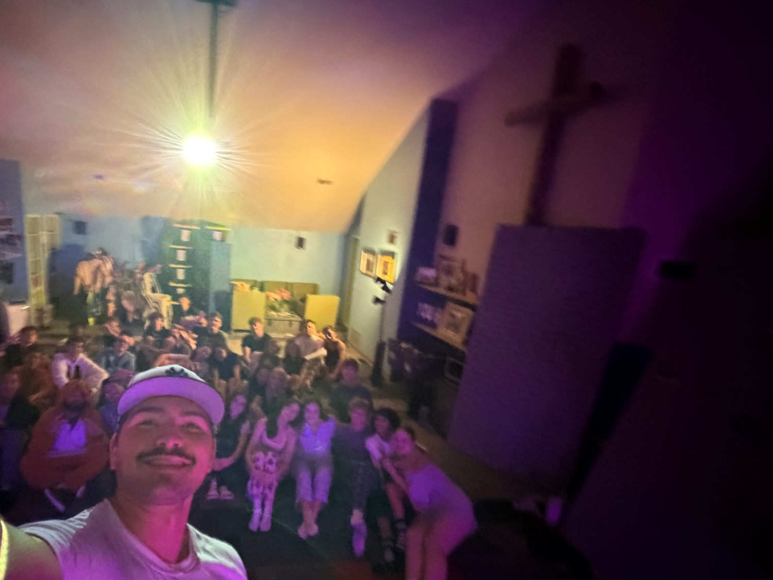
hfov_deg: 82.2
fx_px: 424
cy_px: 323
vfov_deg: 68.5
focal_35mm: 19
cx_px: 268
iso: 1600
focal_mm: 2.22
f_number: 2.2
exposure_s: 1/31
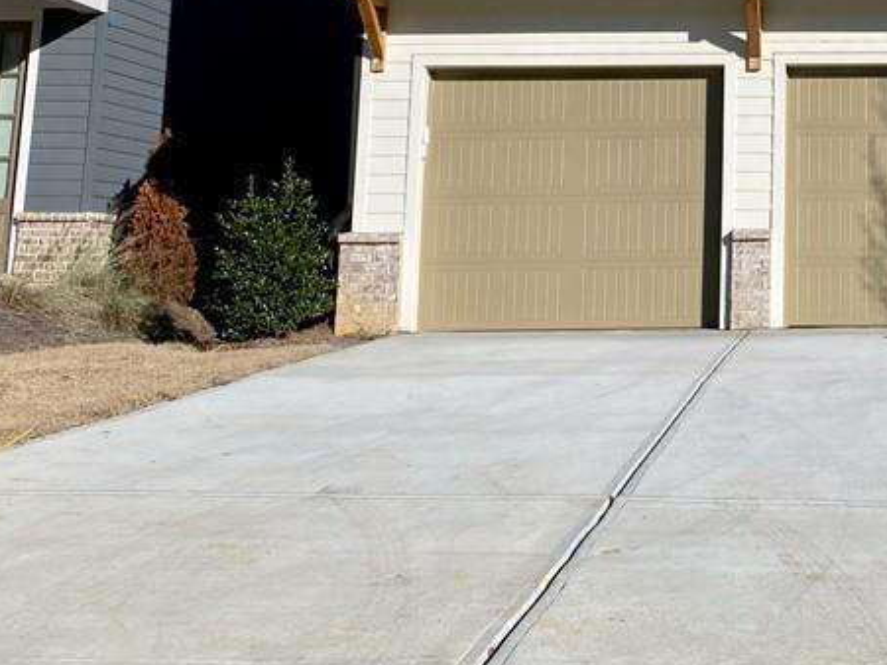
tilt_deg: +10.9
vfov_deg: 23.8
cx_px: 863
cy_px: 5
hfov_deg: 30.6
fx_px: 1511
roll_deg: -0.1
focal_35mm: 59
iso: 32
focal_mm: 4.25
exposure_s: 1/5747
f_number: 1.8
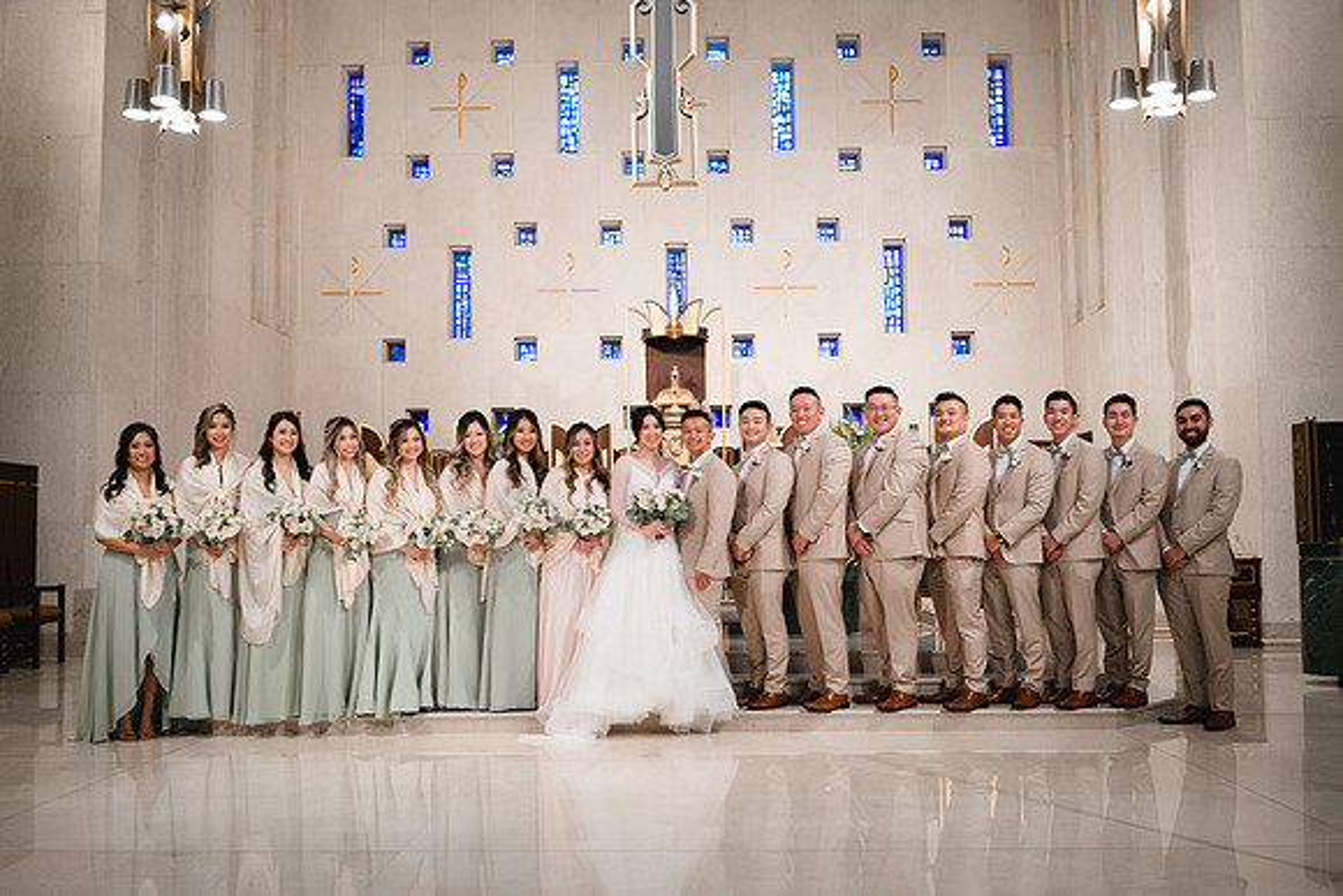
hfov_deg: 53.8
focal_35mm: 35
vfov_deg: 37.4
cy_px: 448
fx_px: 1323
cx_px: 672
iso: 1600
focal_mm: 35
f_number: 3.2
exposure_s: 1/200
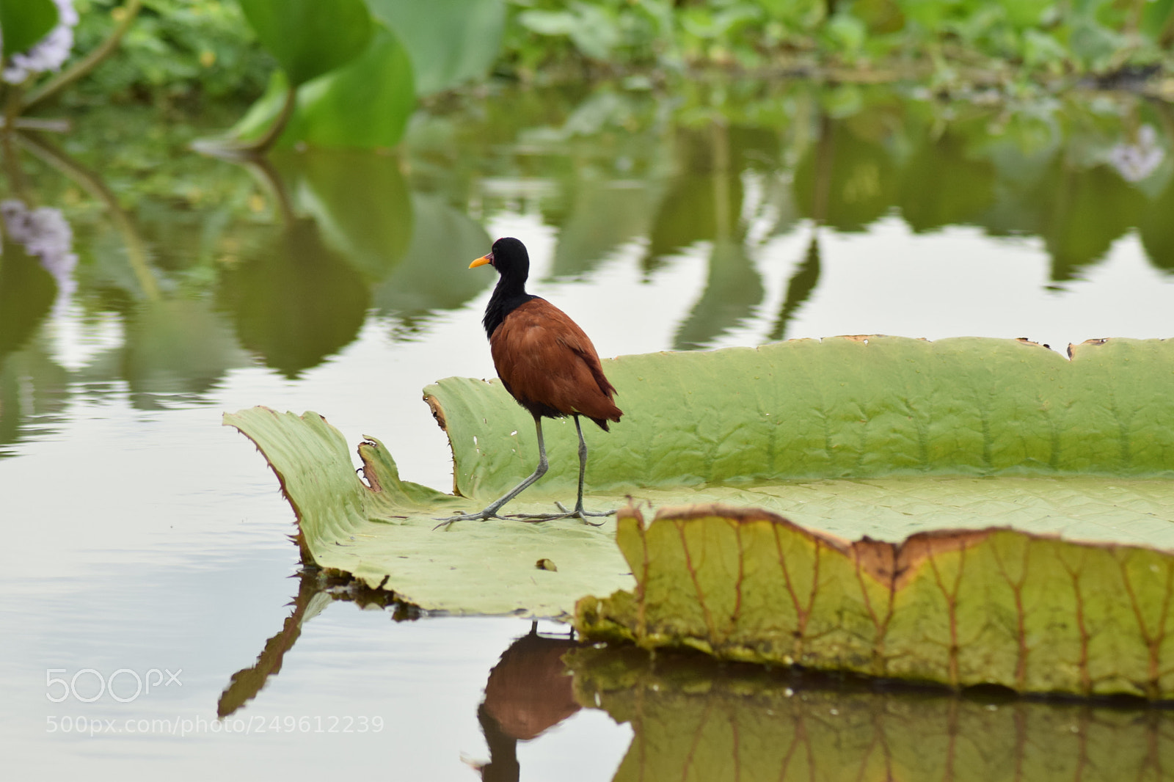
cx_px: 587
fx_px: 8803
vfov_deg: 5.1
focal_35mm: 270
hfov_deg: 7.6
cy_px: 391
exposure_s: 1/1250
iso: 640
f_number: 7.1
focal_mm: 180
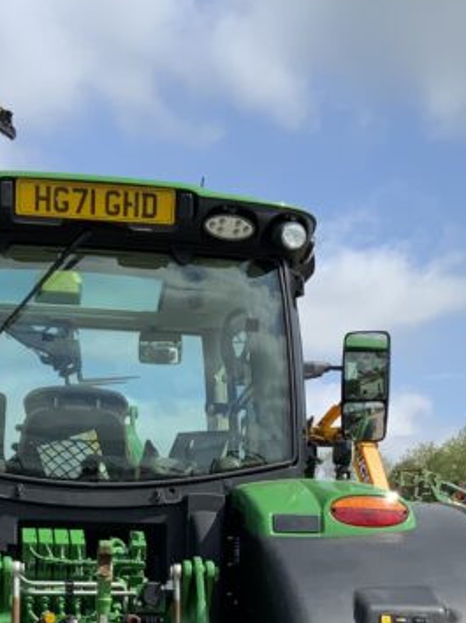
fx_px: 1510
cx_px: 211
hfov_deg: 17.5
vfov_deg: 22.2
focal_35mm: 84
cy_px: 651
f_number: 1.8
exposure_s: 1/1912
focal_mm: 3
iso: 16
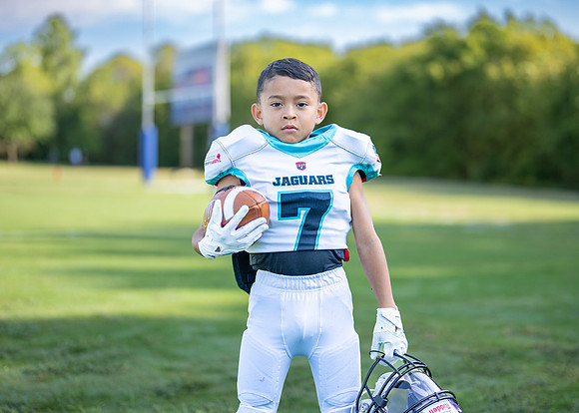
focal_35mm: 58
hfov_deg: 33.6
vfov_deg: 24.3
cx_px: 297
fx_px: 958
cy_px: 185
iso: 100
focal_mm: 50
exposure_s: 1/2000
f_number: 1.2
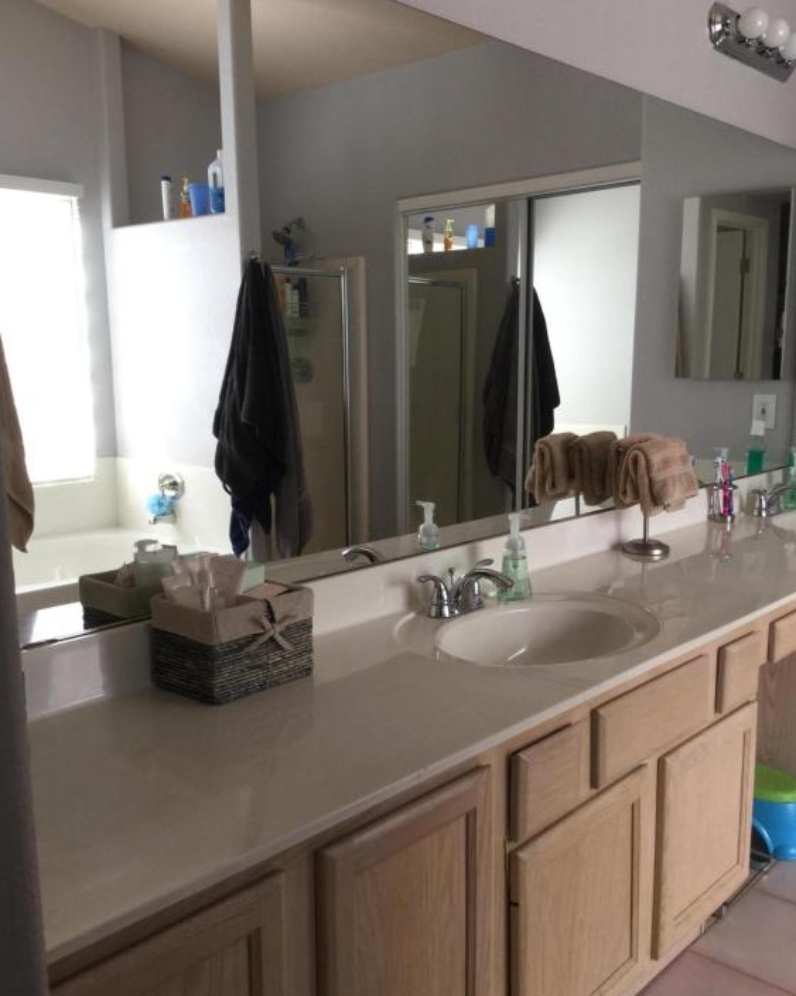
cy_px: 508
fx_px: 972
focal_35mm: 33
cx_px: 397
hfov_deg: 44.5
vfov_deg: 54.2
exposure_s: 1/60
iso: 25
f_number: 2.4
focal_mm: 3.3
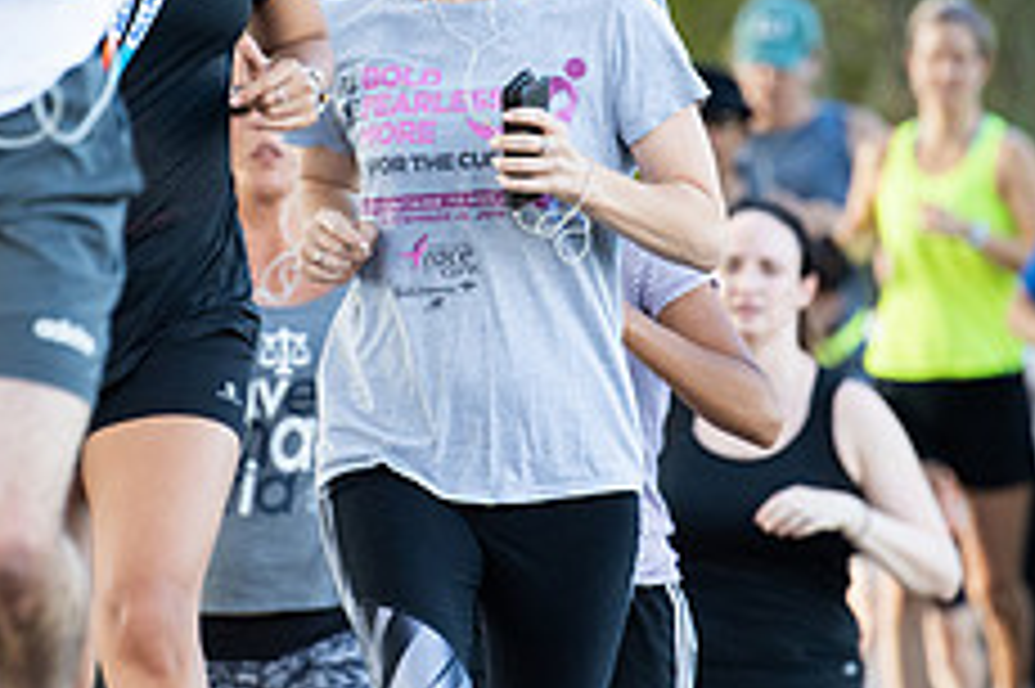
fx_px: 15370
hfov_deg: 3.9
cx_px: 430
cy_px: 166
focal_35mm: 535
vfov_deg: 2.6
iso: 1000
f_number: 4.5
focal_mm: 200
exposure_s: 1/640
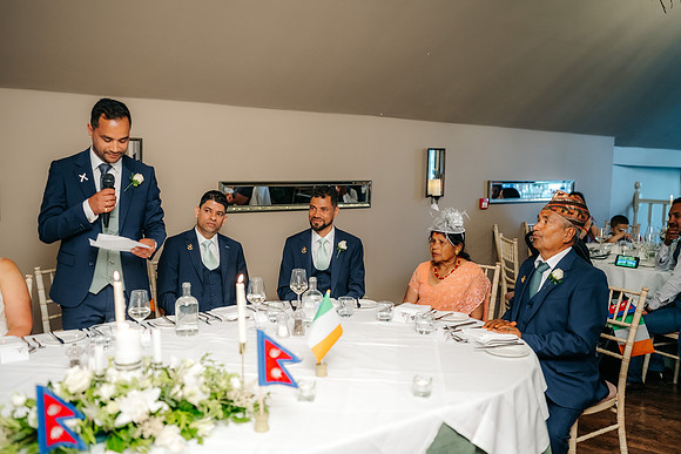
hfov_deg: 54.4
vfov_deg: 37.9
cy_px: 227
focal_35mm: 35
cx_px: 340
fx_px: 662
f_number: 2
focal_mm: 35
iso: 800
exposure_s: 1/200
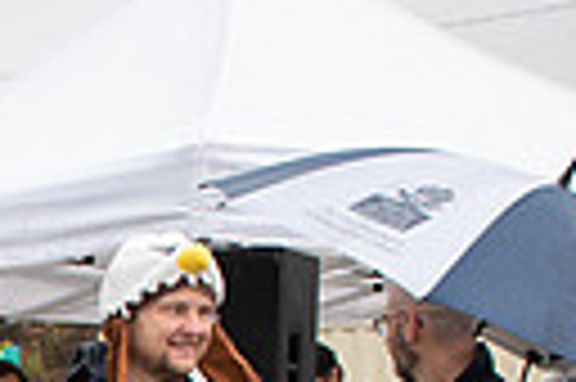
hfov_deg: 13.5
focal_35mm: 135
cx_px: -496
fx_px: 2157
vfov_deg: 9.5
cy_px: 740
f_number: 7.1
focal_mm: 26
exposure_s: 1/200
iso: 400
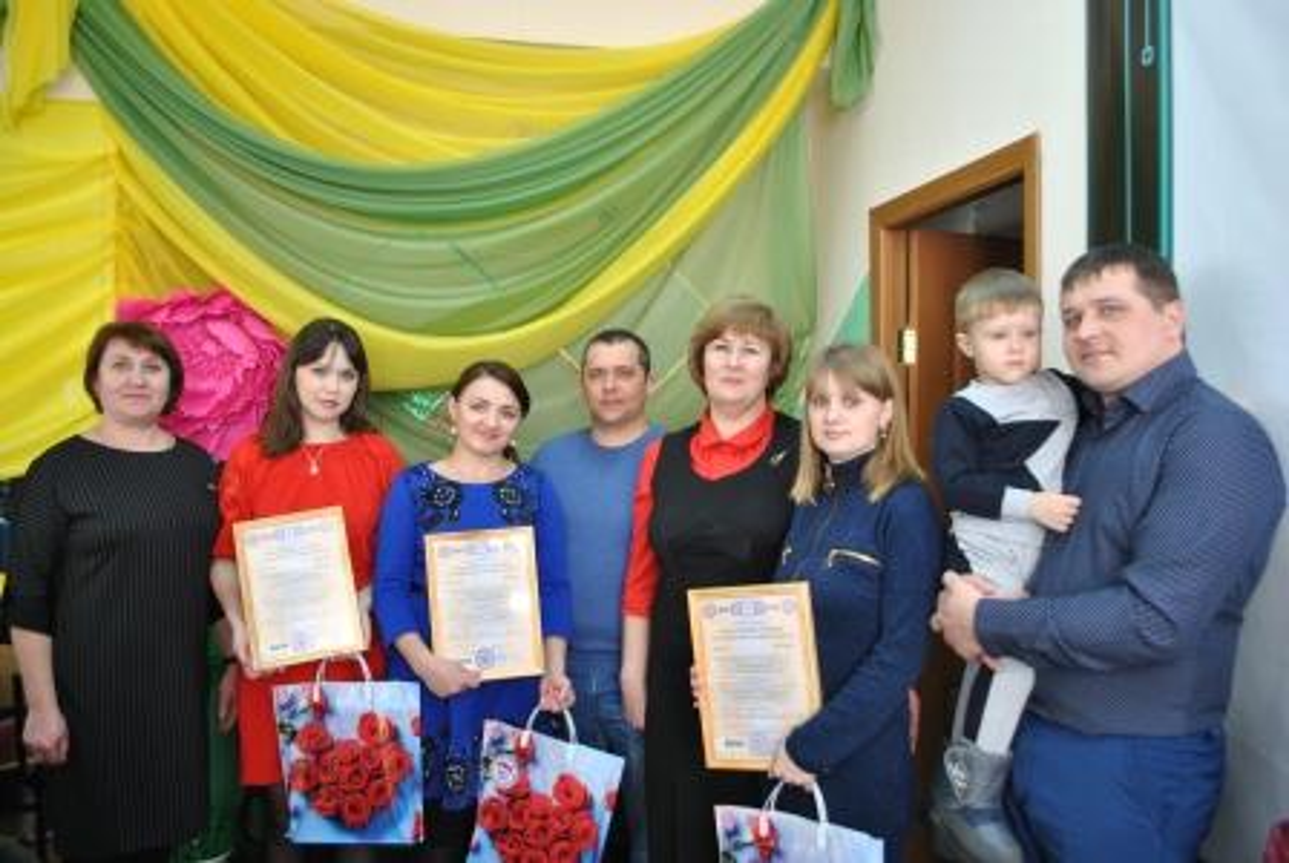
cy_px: 432
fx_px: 968
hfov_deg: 67.3
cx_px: 644
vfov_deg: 48.1
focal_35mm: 27
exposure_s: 1/30
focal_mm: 18
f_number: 3.5
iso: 250
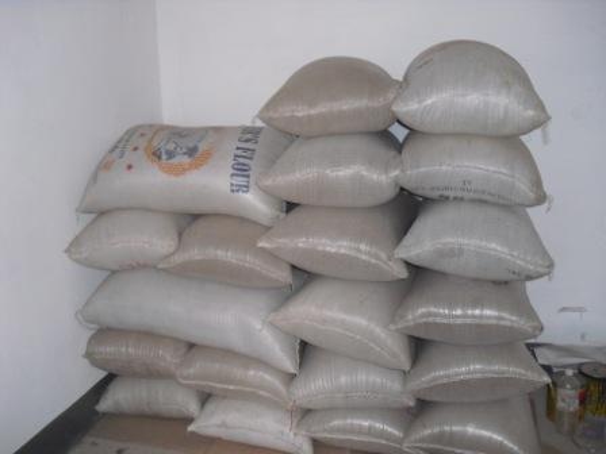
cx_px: 303
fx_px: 630
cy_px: 227
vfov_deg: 39.7
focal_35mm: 36
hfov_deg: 51.4
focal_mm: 6.3
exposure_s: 1/60
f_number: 3.1
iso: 200
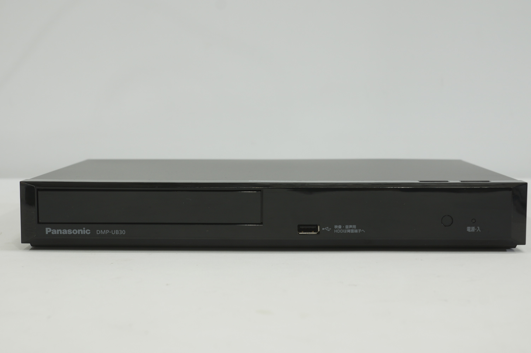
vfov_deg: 22.6
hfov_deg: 33.4
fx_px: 884
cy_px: 176
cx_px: 266
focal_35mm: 60
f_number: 7.1
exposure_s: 1/20
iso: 100
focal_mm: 40
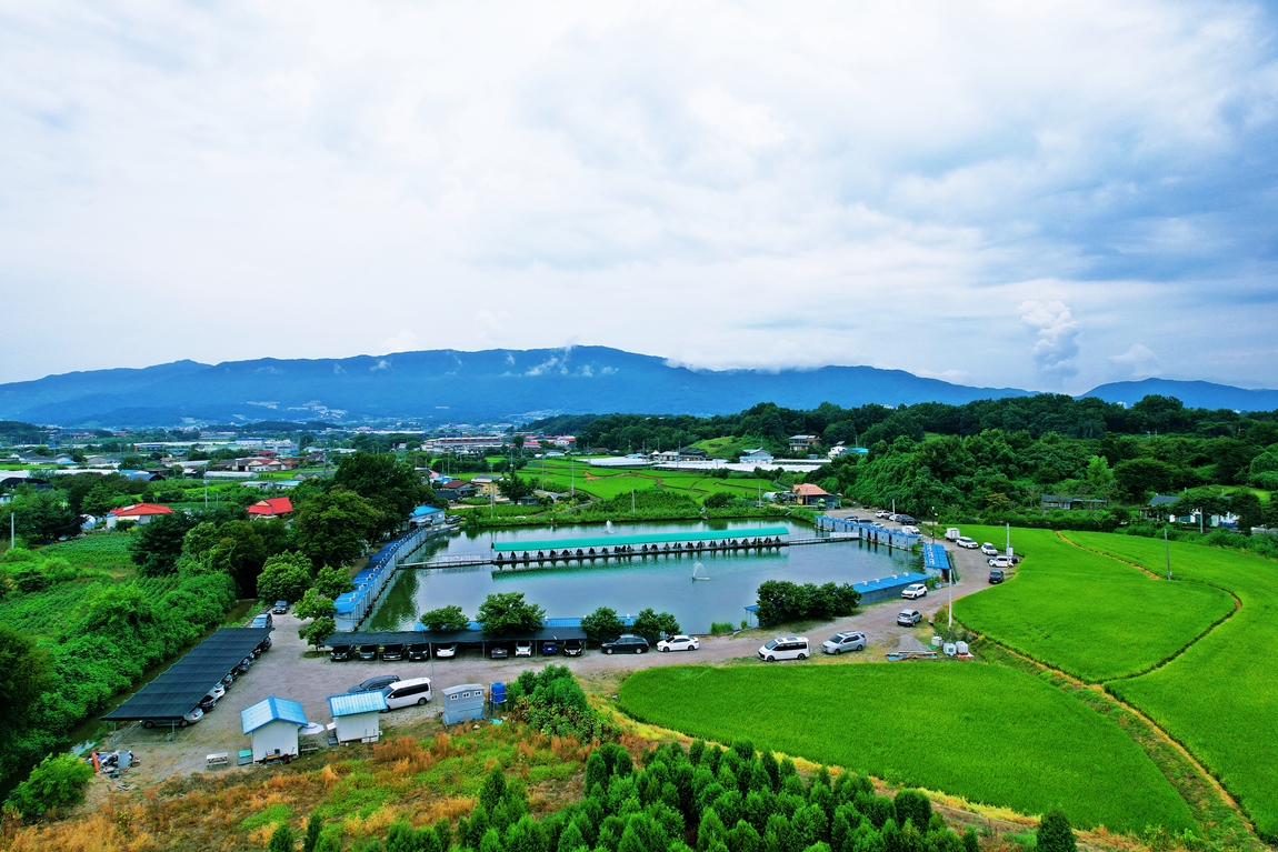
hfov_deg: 78.6
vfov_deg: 57.2
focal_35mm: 22
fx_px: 781
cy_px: 426
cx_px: 639
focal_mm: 8.38
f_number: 2.8
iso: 100
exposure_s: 1/1250
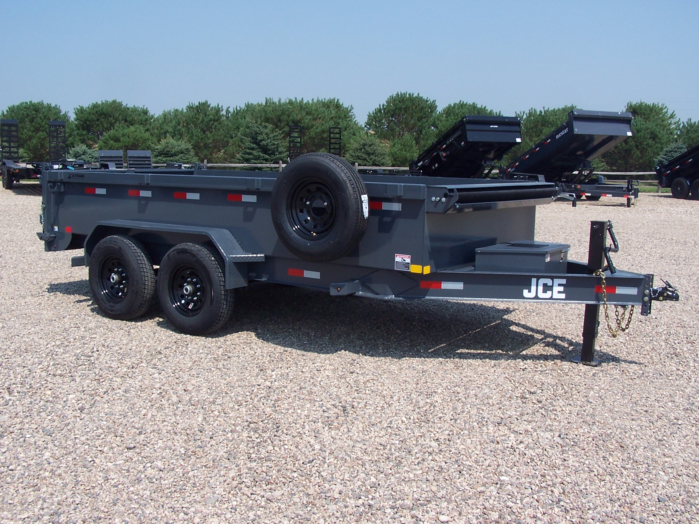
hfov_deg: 49.0
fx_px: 767
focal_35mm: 38
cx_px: 350
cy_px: 262
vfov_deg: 37.7
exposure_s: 1/350
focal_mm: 6.3
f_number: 5.6
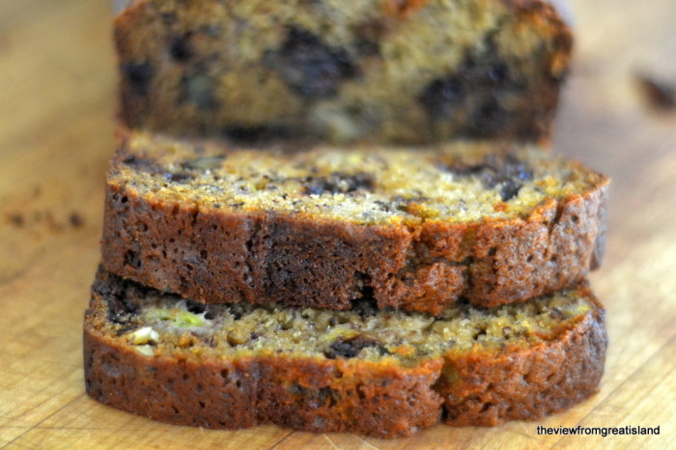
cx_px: 338
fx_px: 1408
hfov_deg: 27.0
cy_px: 225
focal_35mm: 75
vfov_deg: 18.2
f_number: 2
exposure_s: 1/500
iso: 2000
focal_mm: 50
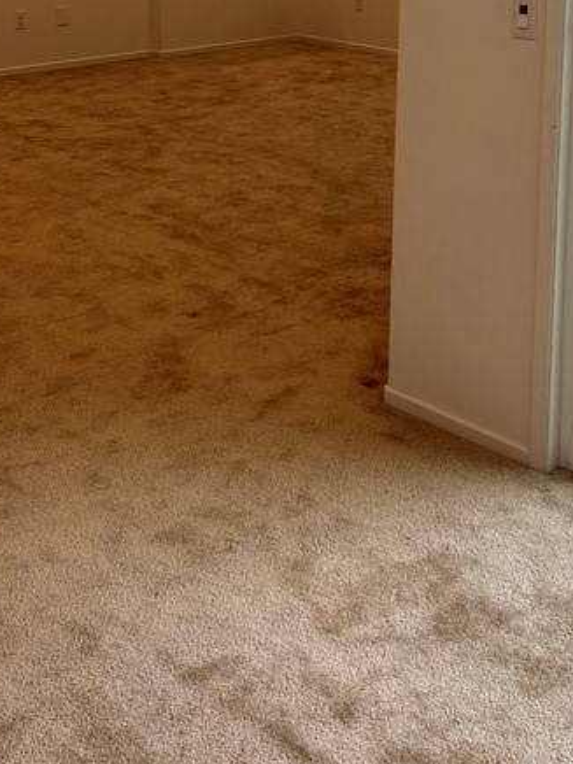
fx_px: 1346
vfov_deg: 29.8
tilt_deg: -8.0
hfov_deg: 24.0
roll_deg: -1.1
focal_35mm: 61
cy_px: 23
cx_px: 310
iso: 40
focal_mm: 5.7
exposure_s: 1/120
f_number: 1.5
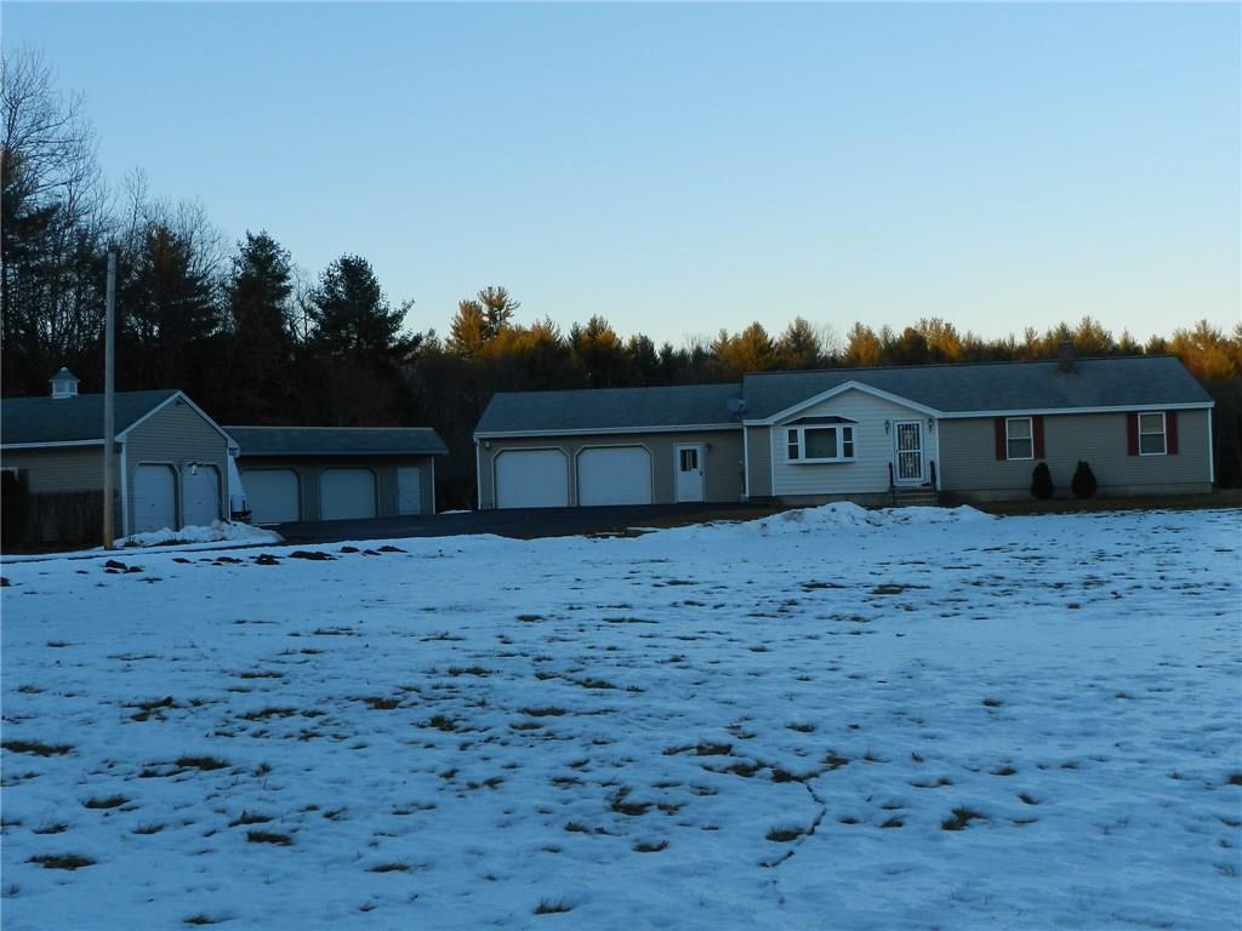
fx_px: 1363
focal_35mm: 38
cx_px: 621
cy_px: 466
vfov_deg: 37.7
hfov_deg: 49.0
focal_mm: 6.7
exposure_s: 1/250
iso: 160
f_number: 4
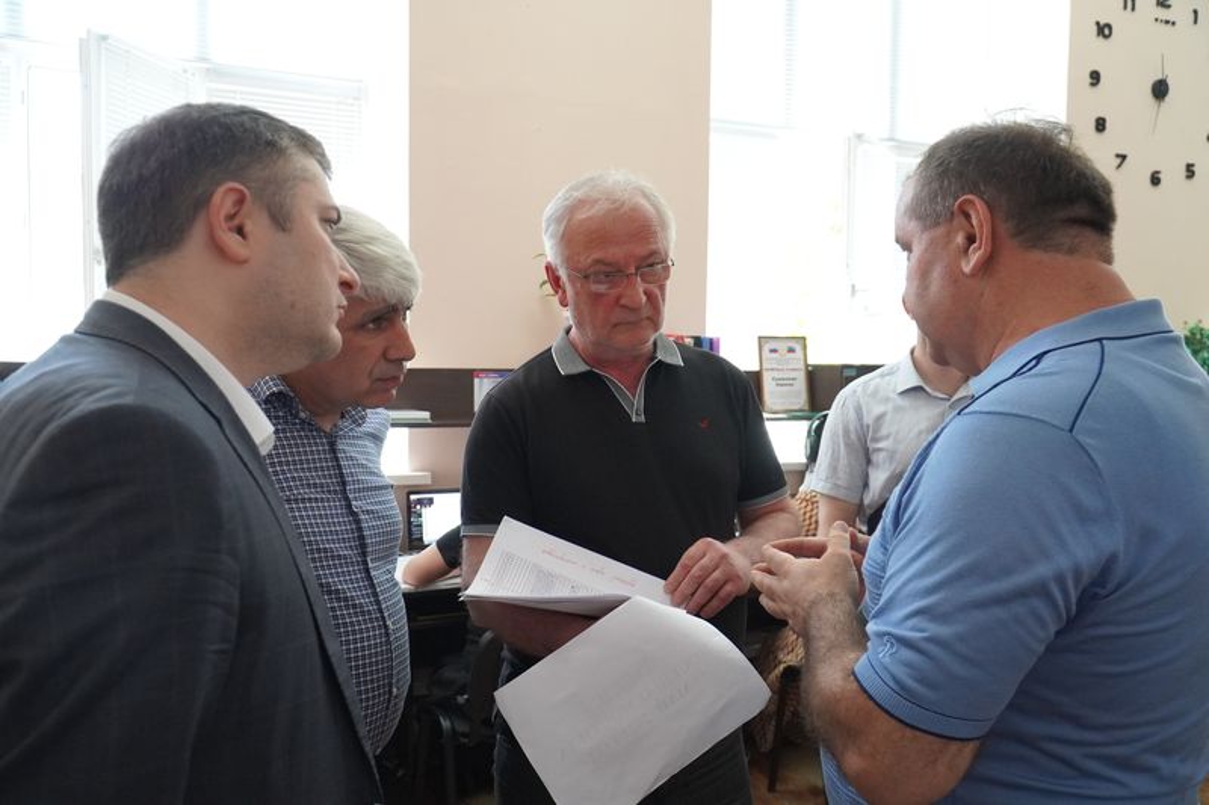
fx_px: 957
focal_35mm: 28
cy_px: 402
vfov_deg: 45.7
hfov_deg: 64.6
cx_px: 604
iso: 3200
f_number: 4
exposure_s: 1/160
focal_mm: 19
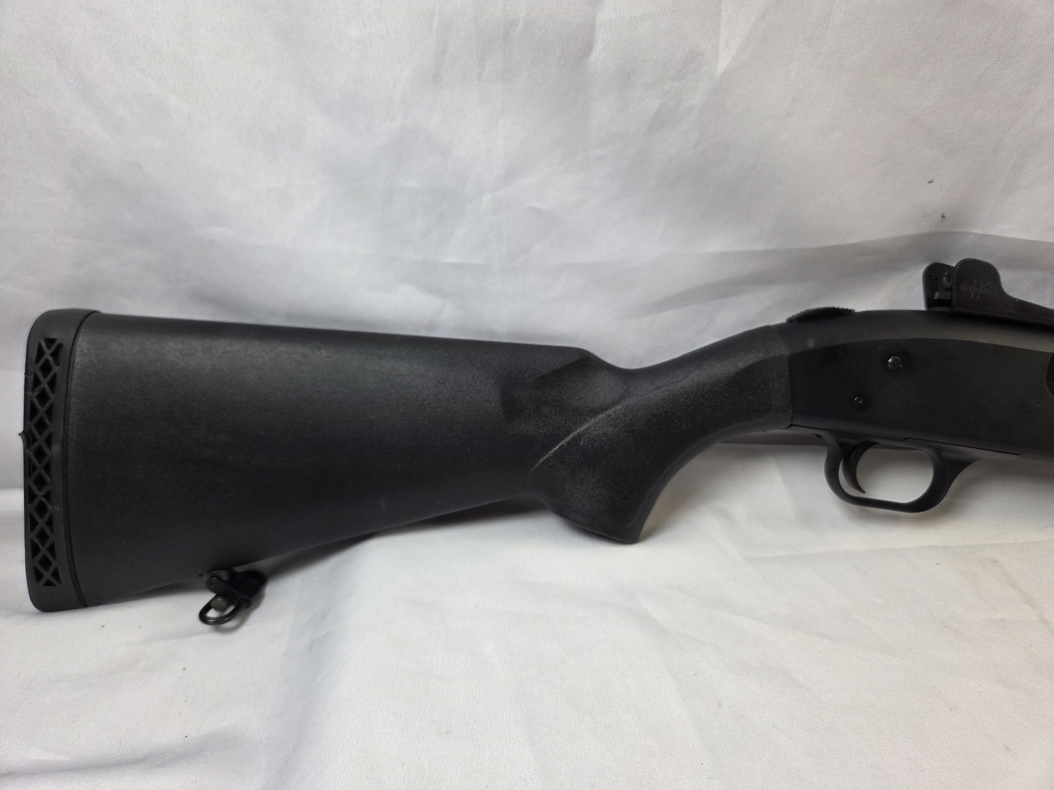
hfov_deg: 73.9
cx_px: 527
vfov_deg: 58.9
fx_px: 700
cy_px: 395
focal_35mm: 23
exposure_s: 1/141
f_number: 1.8
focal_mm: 5.4
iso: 25
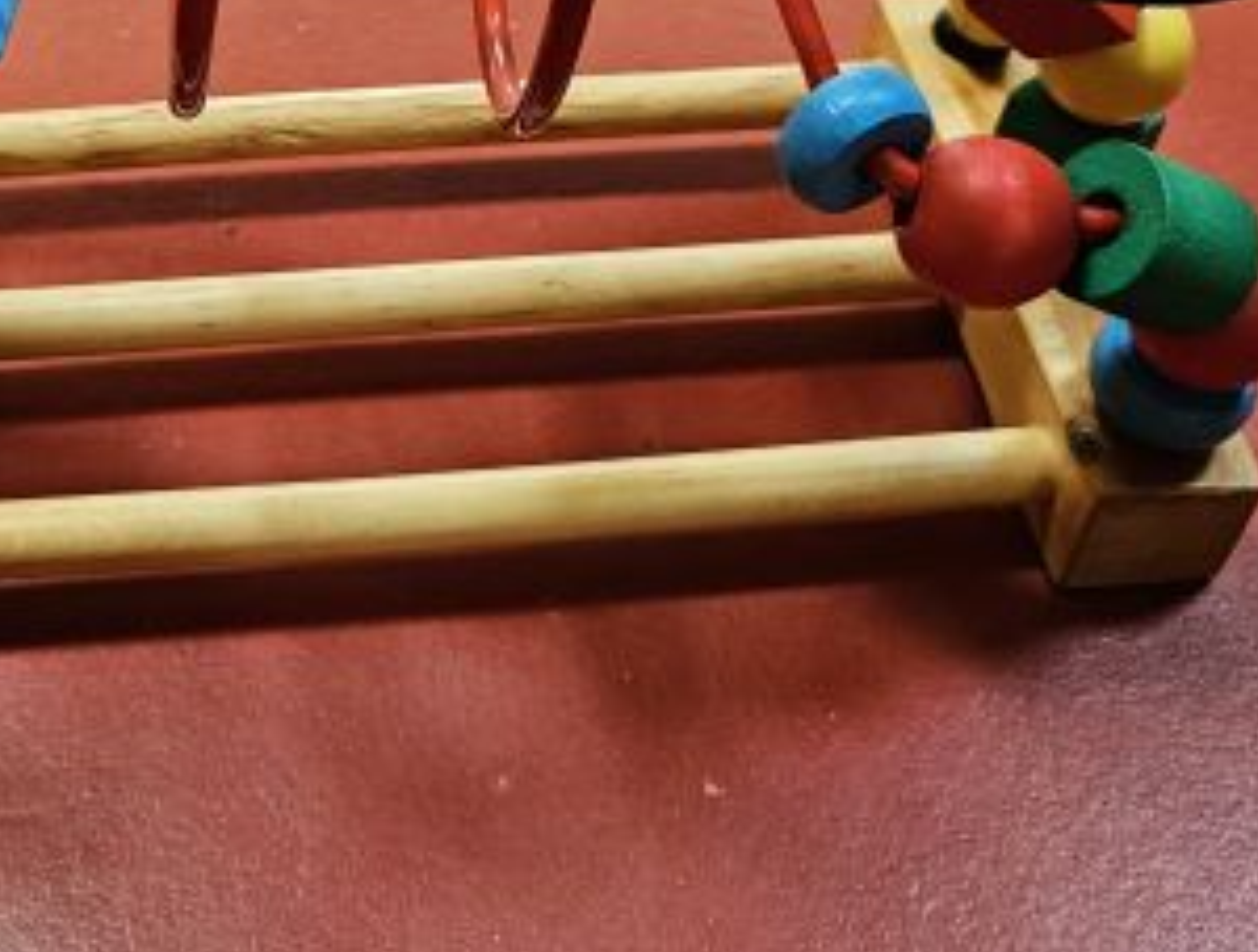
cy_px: 25
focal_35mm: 46
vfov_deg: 29.8
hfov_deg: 41.0
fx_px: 1677
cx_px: 516
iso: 250
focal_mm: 5.4
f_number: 1.8
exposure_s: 1/100
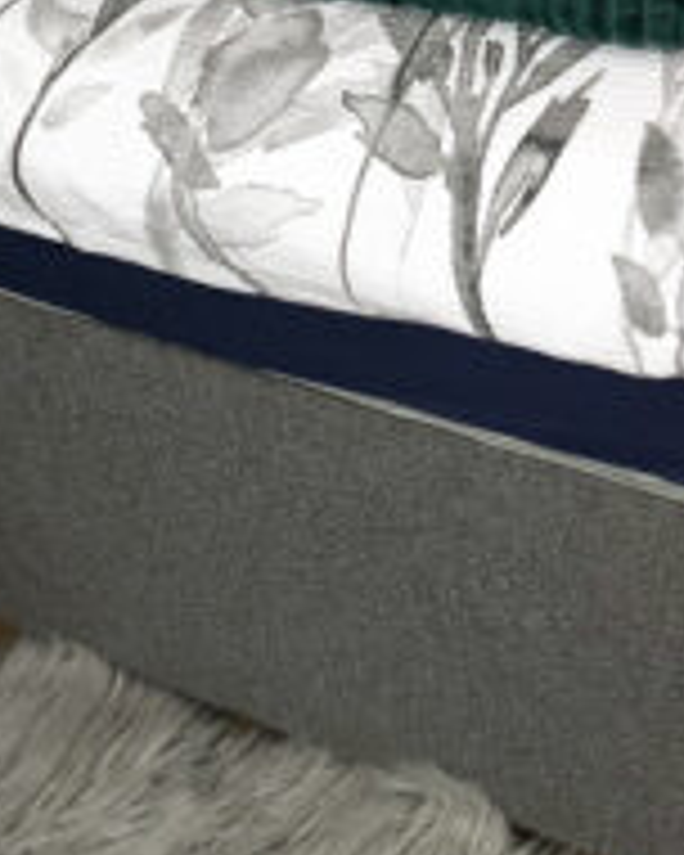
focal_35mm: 80
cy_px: -220
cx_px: 940
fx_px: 2024
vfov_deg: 21.8
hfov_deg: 17.7
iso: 500
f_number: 1.8
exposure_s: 1/30
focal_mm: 4.25
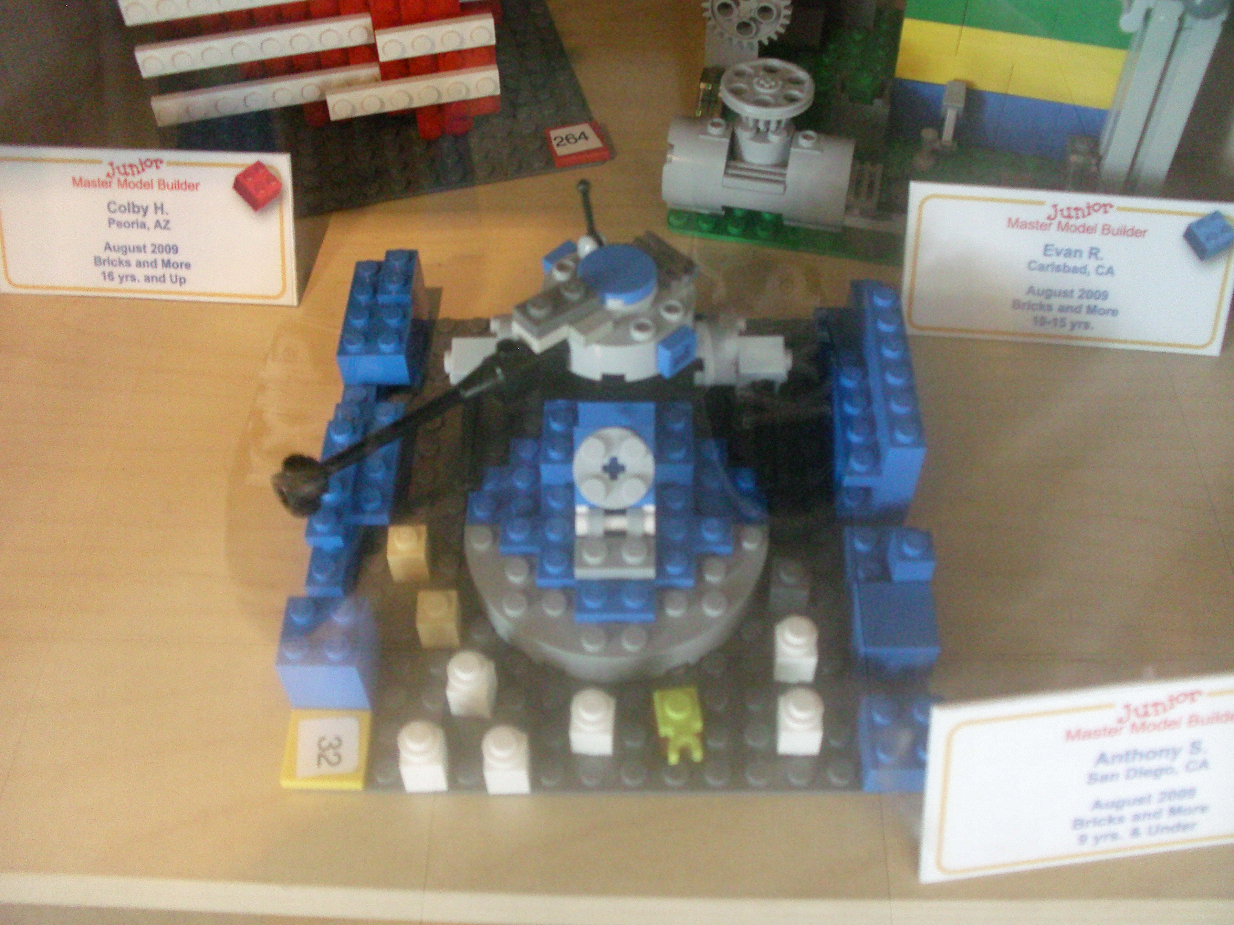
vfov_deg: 37.7
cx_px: 617
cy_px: 462
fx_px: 1355
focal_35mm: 38
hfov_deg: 49.0
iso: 590
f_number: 3.1
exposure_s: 1/60
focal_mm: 6.3
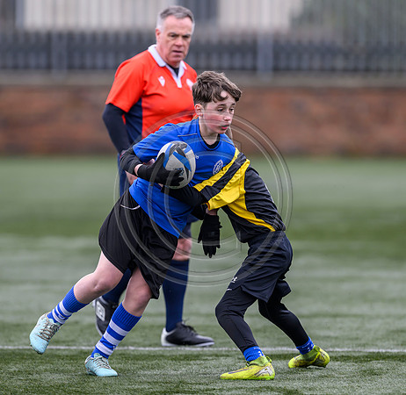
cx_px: 192
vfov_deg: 3.4
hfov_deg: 3.5
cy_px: 198
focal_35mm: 503
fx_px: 6588
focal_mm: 400
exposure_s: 1/1250
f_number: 3.5
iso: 500
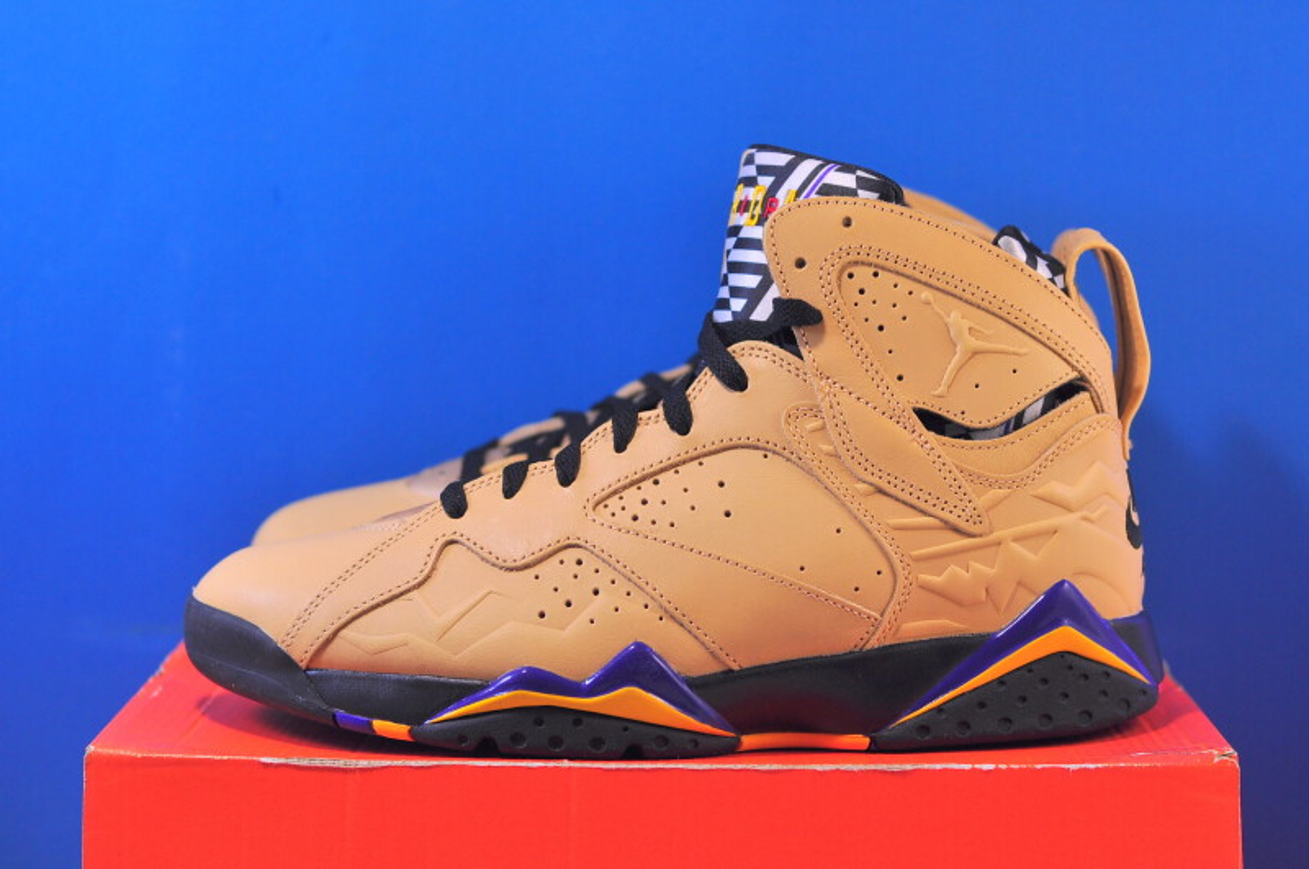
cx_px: 654
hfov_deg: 27.0
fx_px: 2723
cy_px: 434
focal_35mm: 75
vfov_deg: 18.1
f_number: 3.2
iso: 250
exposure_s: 1/250
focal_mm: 50
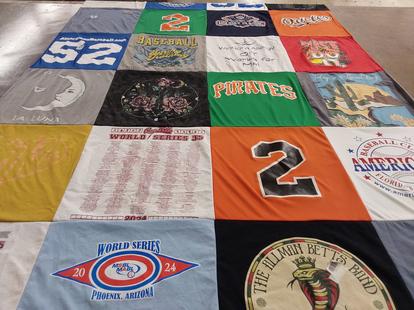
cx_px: 207
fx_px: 335
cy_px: 155
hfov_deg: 63.4
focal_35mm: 28
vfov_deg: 49.7
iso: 100
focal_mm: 2.91
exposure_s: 1/60
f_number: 1.9
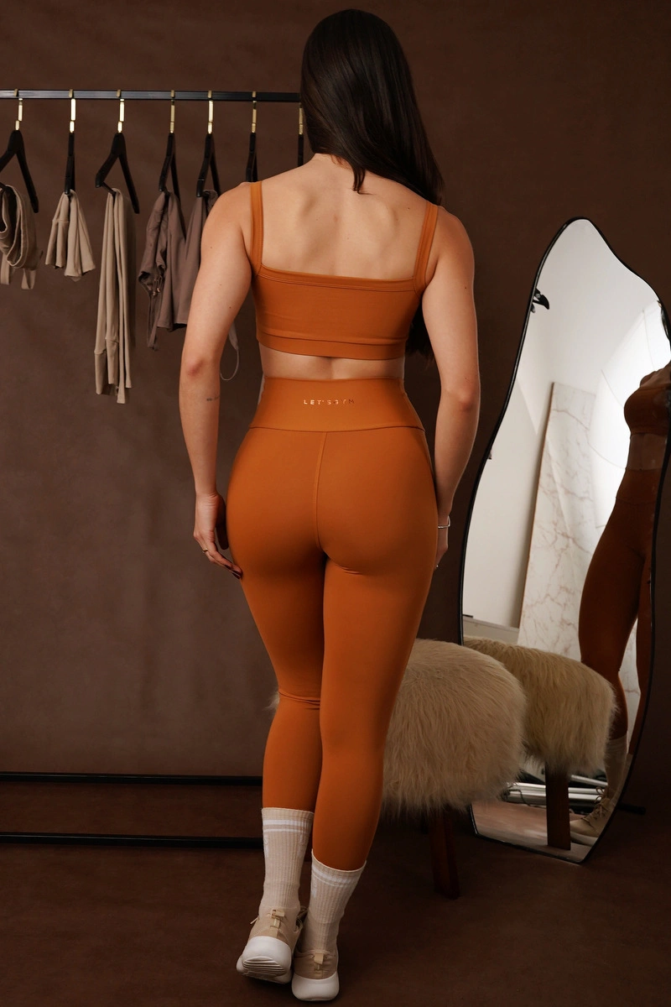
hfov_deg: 37.9
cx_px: 336
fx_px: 978
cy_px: 504
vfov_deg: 54.4
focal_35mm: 35
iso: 800
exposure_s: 1/125
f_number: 5.6
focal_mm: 35
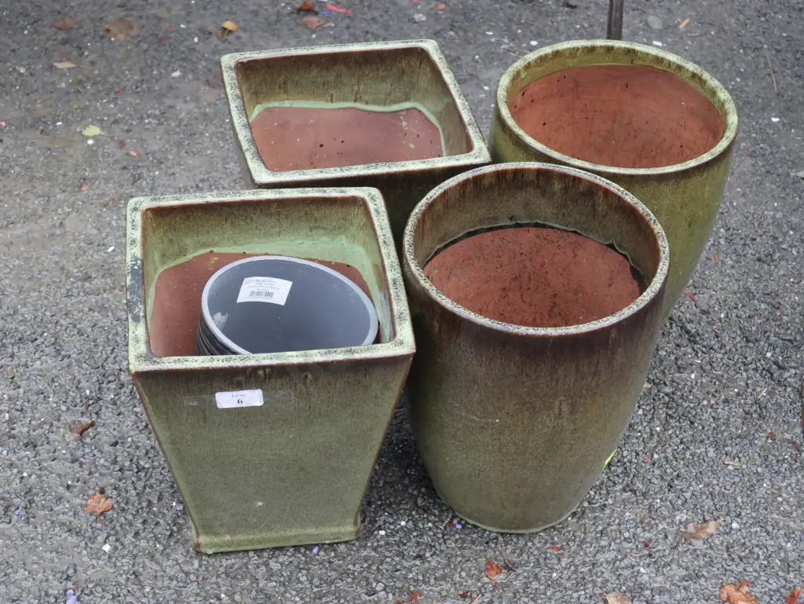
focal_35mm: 64
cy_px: 302
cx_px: 402
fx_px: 1487
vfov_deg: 22.9
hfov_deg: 30.3
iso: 1600
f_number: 5.4
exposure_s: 1/80
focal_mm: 32
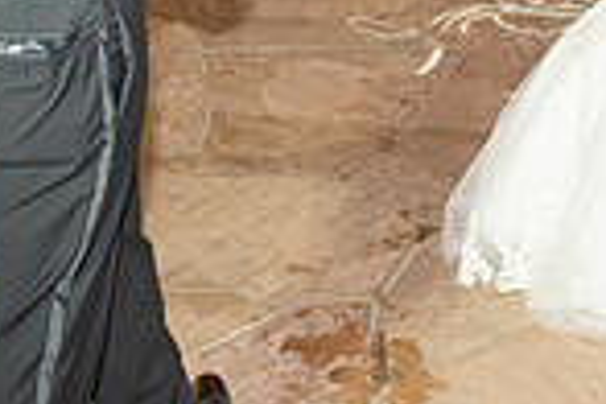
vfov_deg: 13.4
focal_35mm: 95
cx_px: 639
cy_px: -245
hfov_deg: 20.6
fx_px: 1599
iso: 1250
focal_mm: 24
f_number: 2.8
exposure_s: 1/125
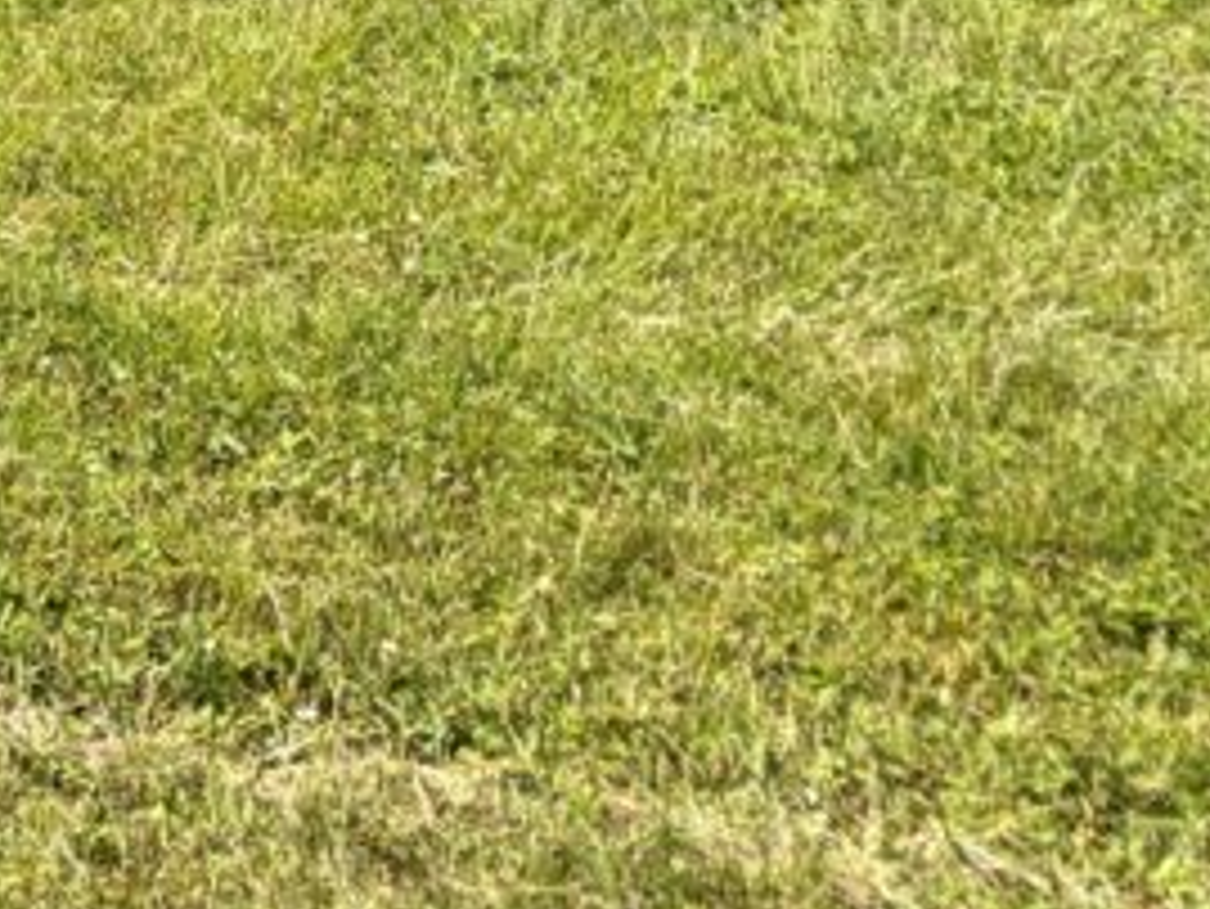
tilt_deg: -0.9
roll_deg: +0.2
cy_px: -594
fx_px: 3602
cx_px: -704
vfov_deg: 13.3
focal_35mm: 103
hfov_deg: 16.9
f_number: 1.6
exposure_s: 1/2283
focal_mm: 5.96
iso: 50
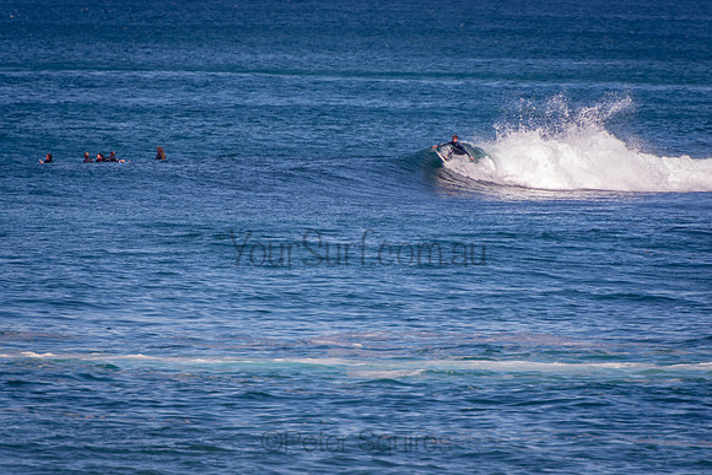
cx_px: 356
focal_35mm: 600
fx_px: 11869
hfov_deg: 3.4
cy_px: 238
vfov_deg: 2.3
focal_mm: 400
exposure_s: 1/1250
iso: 250
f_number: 5.6
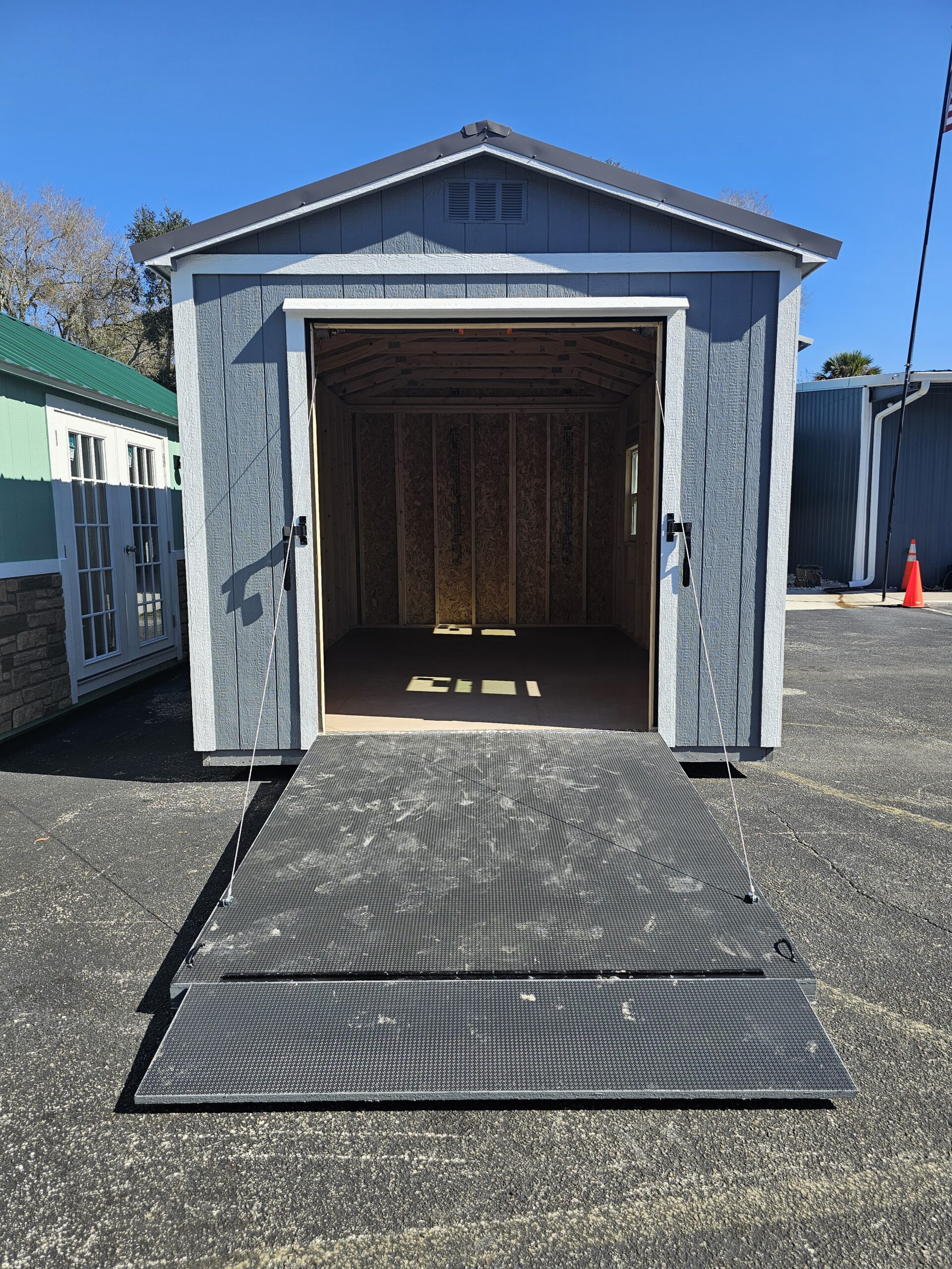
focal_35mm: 23
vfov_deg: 73.9
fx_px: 843
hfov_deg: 58.9
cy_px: 634
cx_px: 476
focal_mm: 6.3
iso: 12
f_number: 1.7
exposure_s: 1/575
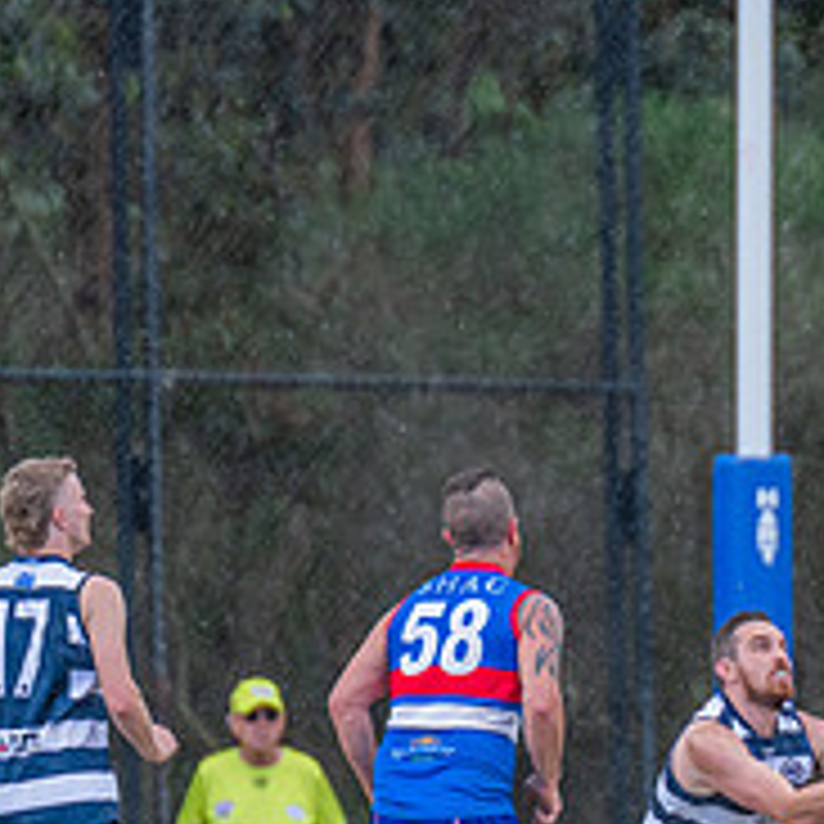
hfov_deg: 1.5
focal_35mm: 1156
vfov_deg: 1.5
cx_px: 1221
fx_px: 31132
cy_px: 516
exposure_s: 1/1600
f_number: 4
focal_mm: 420
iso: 1000
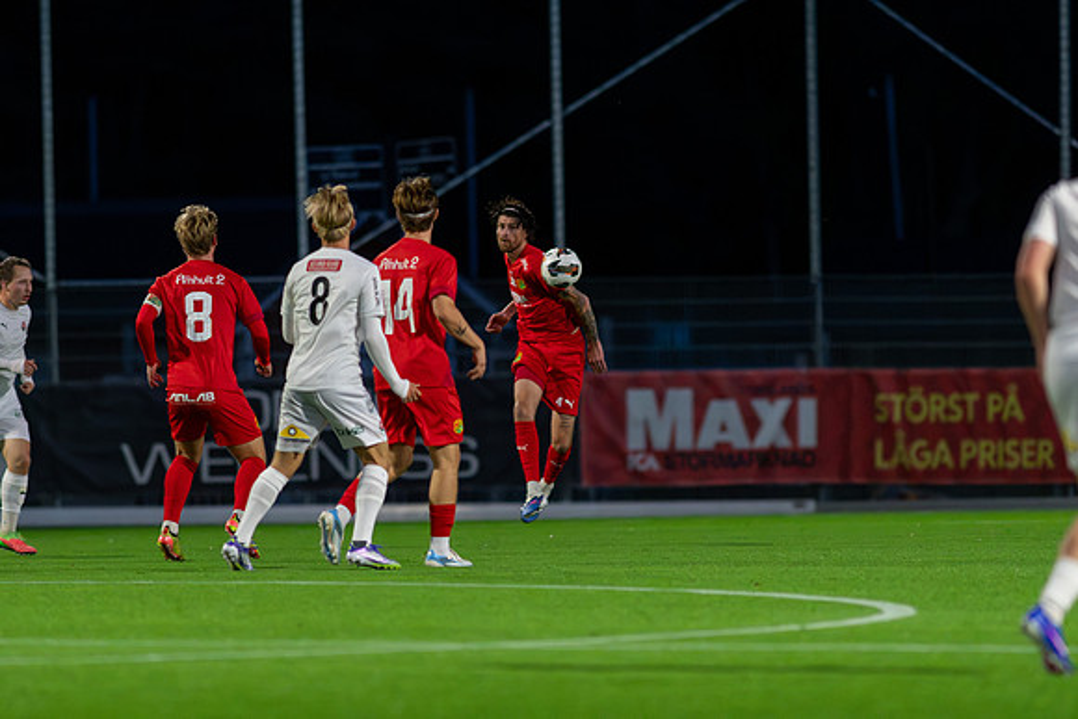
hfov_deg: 4.6
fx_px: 13478
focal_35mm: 450
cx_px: 539
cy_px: 360
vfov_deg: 3.1
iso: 8000
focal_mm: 300
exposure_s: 1/800
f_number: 3.2
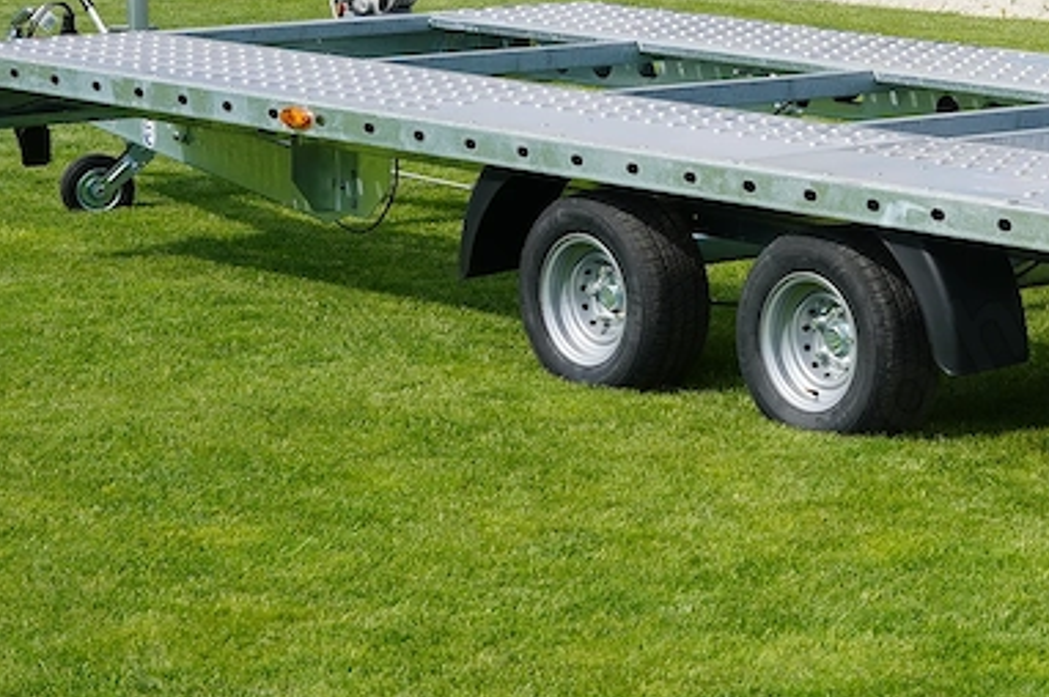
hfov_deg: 15.3
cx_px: 1142
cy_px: 410
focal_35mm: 131
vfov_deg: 10.4
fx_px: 3814
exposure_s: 1/160
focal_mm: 50
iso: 100
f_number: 10
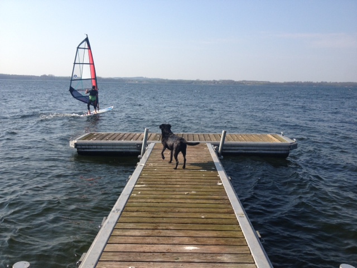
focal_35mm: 35
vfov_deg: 40.7
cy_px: 134
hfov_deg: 52.6
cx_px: 178
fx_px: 361
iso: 50
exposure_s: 1/1416
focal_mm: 4.28
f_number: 2.4
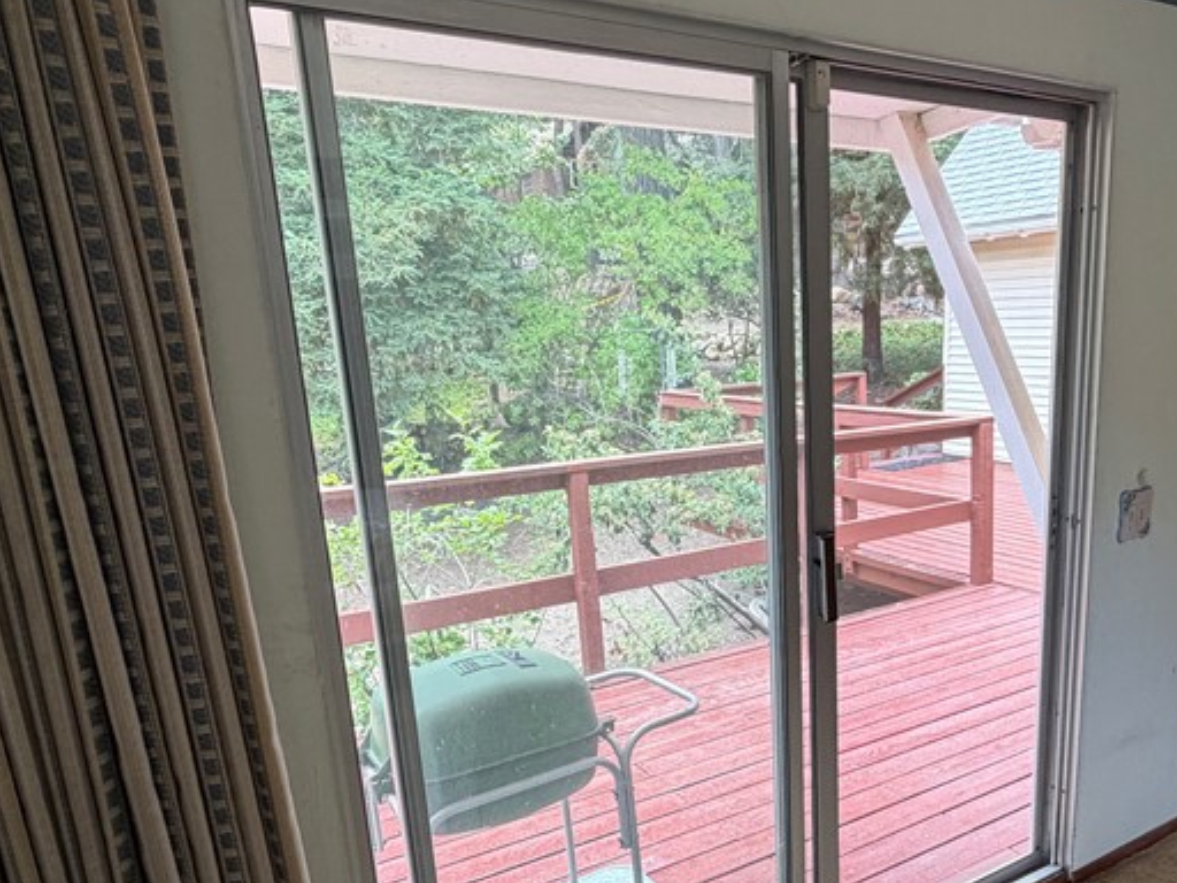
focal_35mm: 28
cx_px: 752
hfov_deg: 62.4
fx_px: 952
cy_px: 563
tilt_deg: -13.9
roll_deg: +2.1
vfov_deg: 49.2
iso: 125
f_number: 2.2
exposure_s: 1/120
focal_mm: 2.22
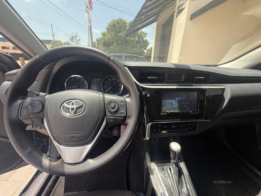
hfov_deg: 102.1
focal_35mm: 14
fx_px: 106
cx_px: 130
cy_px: 98
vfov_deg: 85.7
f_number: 2.2
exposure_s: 1/224
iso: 64
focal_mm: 2.22
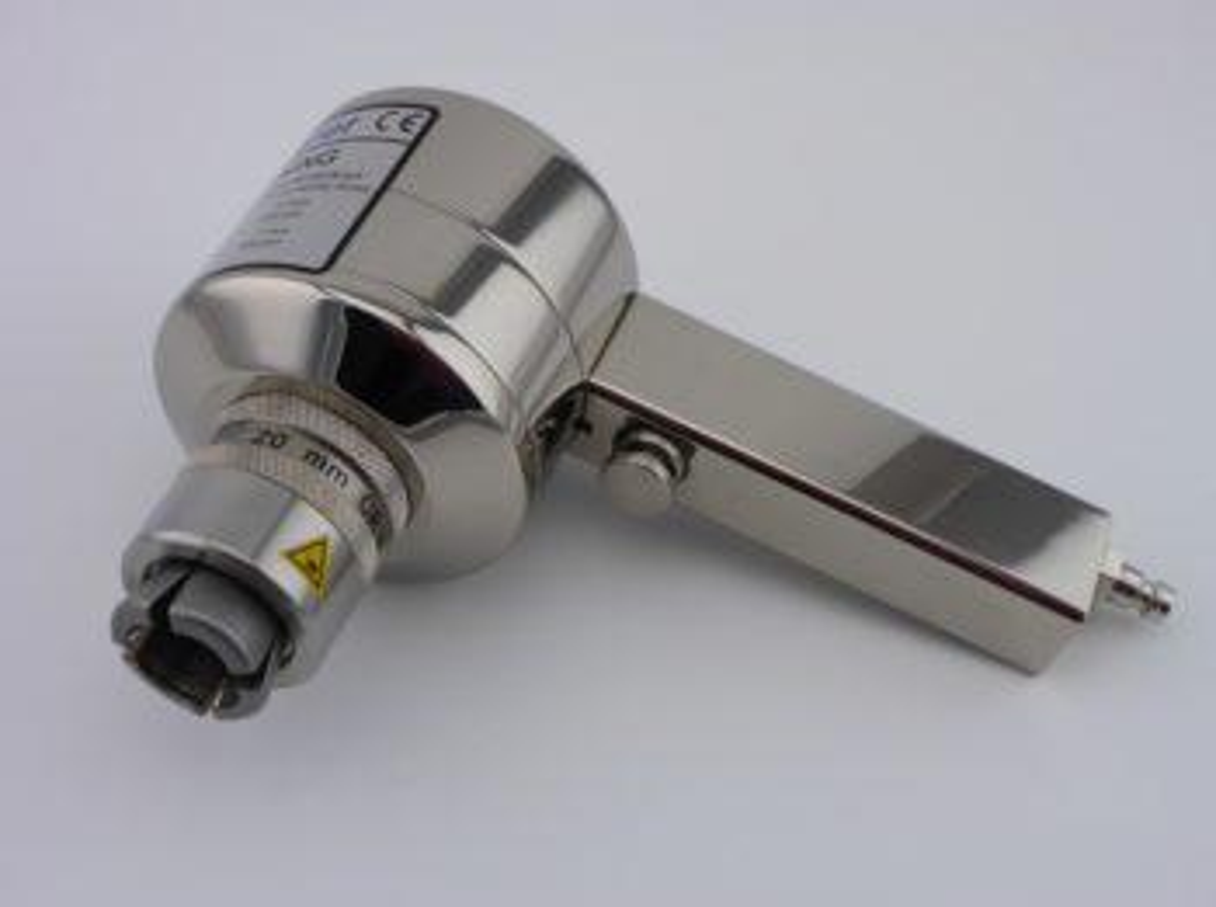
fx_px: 1858
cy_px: 454
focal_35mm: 53
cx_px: 608
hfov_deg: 36.2
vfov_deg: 27.4
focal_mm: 9.1
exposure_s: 1/125
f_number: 4.7
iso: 100
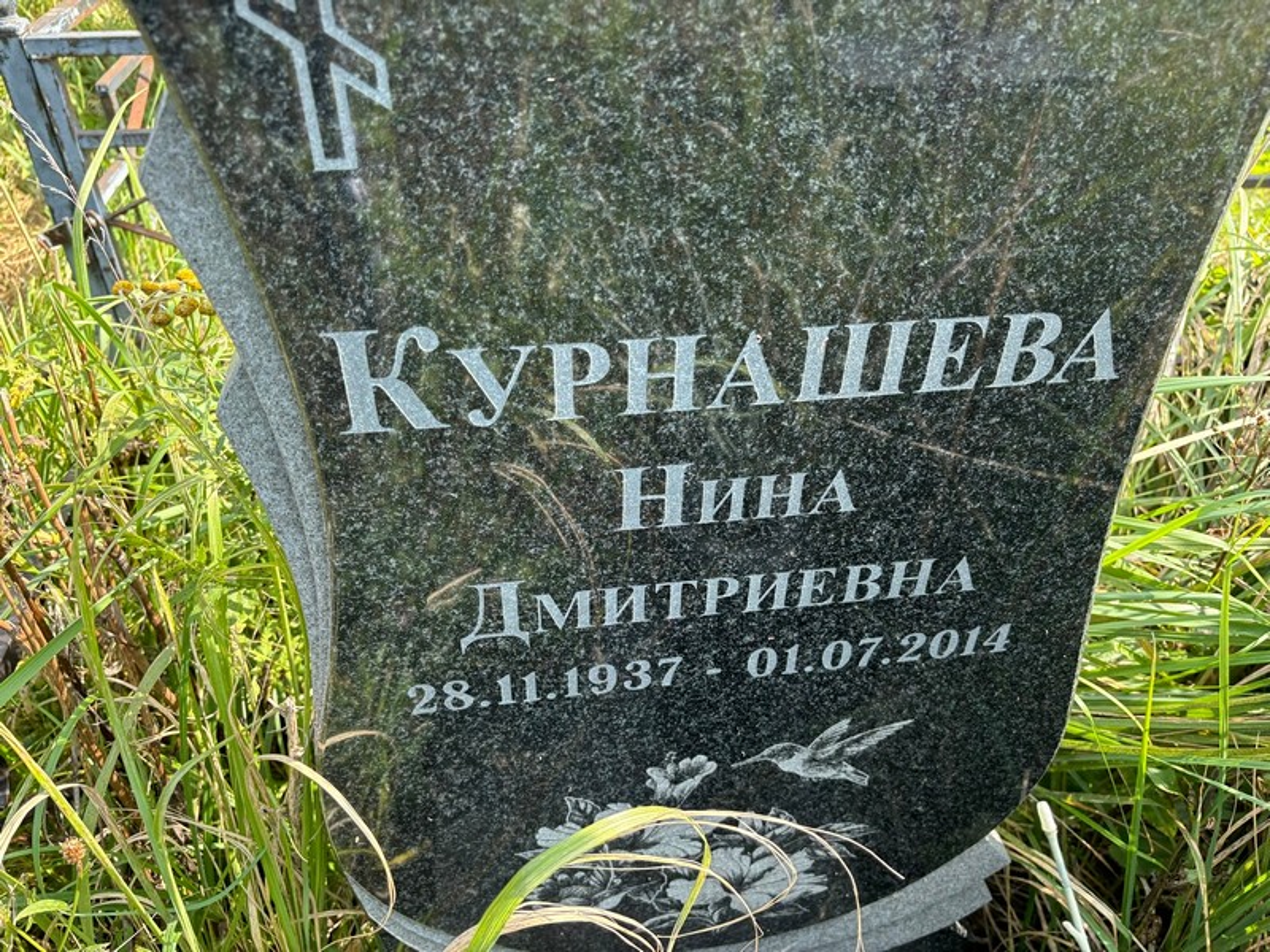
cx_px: 635
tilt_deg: -42.0
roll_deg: -2.8
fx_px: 954
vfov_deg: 53.1
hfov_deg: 67.3
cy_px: 476
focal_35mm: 26
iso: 50
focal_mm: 5.96
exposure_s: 1/373
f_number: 1.6
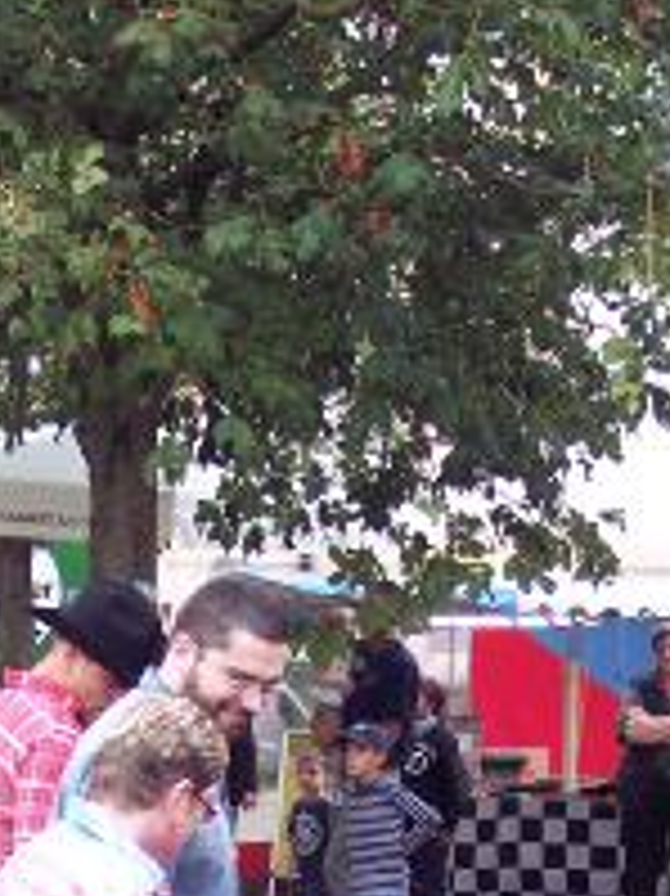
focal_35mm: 98
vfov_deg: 19.2
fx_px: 2532
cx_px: 227
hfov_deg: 15.0
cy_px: 1000
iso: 140
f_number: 2.8
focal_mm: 8
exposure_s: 1/60
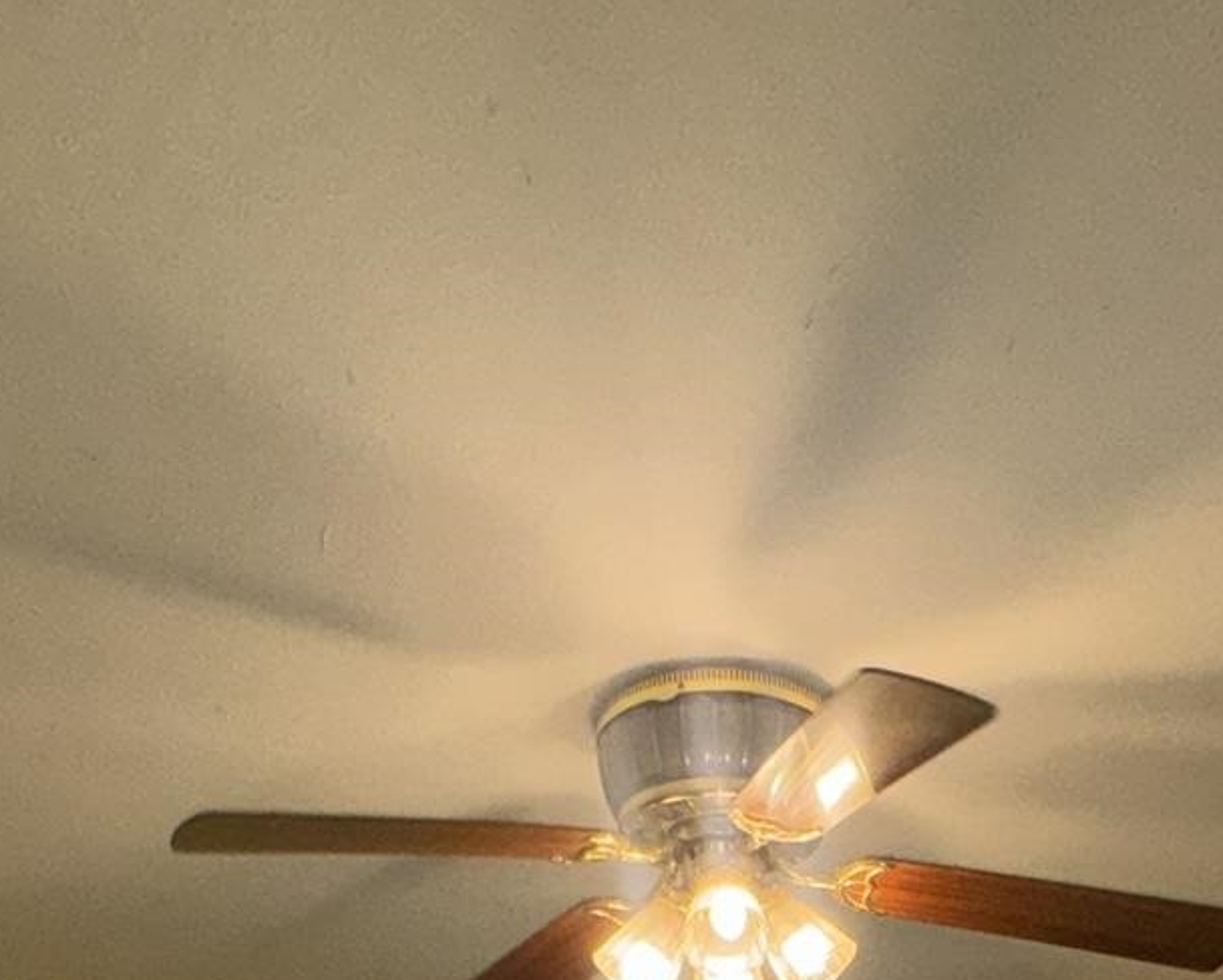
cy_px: 1491
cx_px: 807
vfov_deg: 24.8
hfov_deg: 39.9
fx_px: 1666
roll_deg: +0.3
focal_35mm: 46
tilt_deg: +1.5
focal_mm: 2.22
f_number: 2.2
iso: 80
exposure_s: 1/76
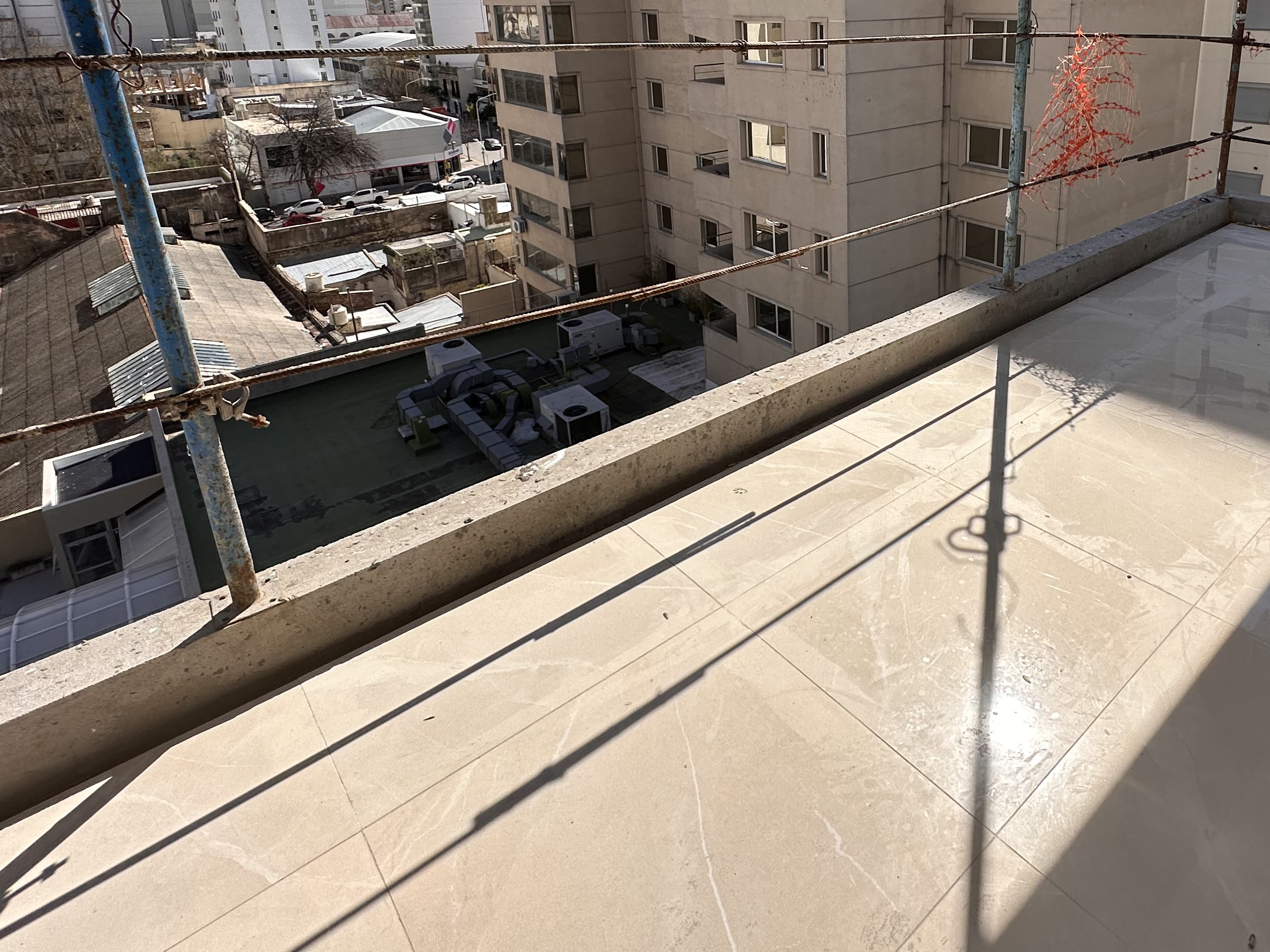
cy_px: 225
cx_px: 830
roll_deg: +1.1
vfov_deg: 55.7
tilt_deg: -15.6
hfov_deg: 72.1
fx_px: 844
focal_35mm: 23
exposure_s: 1/1984
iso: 50
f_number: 2.2
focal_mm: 2.22
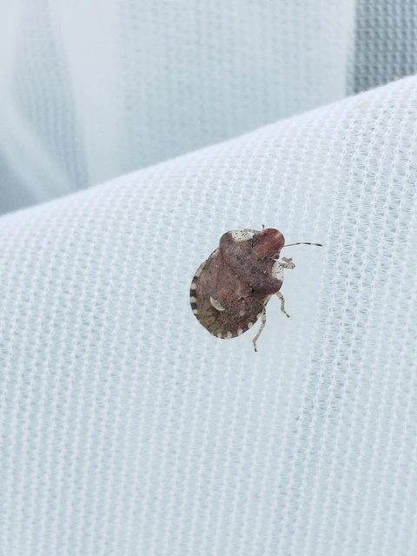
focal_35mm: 31
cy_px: 278
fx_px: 498
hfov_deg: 45.4
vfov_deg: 58.4
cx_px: 208
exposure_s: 1/50
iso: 50
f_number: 1.7
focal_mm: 5.31
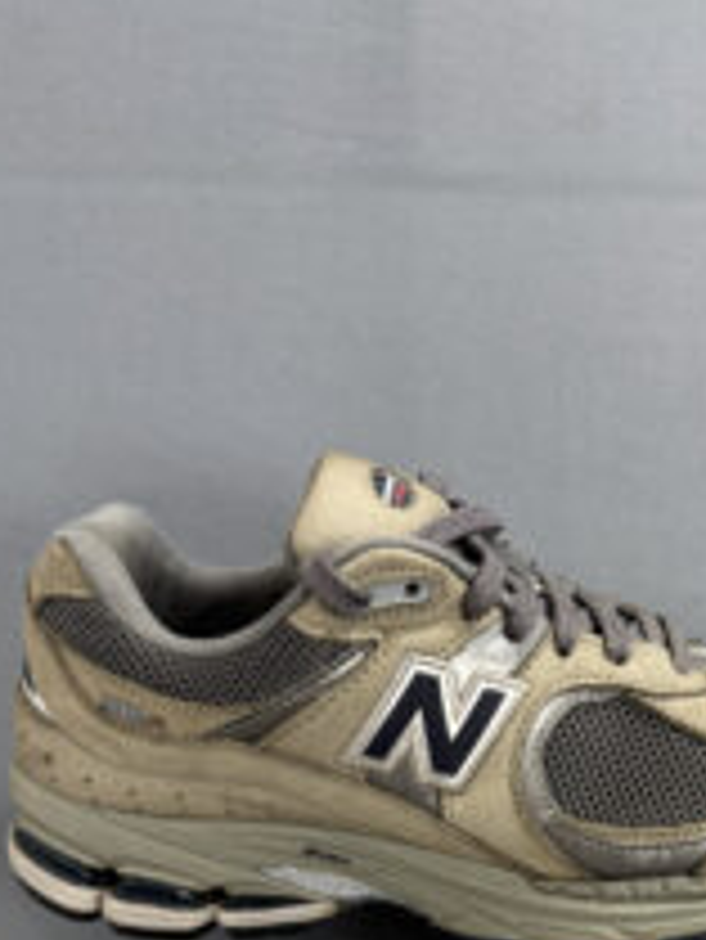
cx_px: 504
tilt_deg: -77.7
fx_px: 1250
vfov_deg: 37.7
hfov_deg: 31.1
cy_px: 891
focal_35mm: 46
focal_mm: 6.76
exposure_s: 1/60
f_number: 1.78
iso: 160
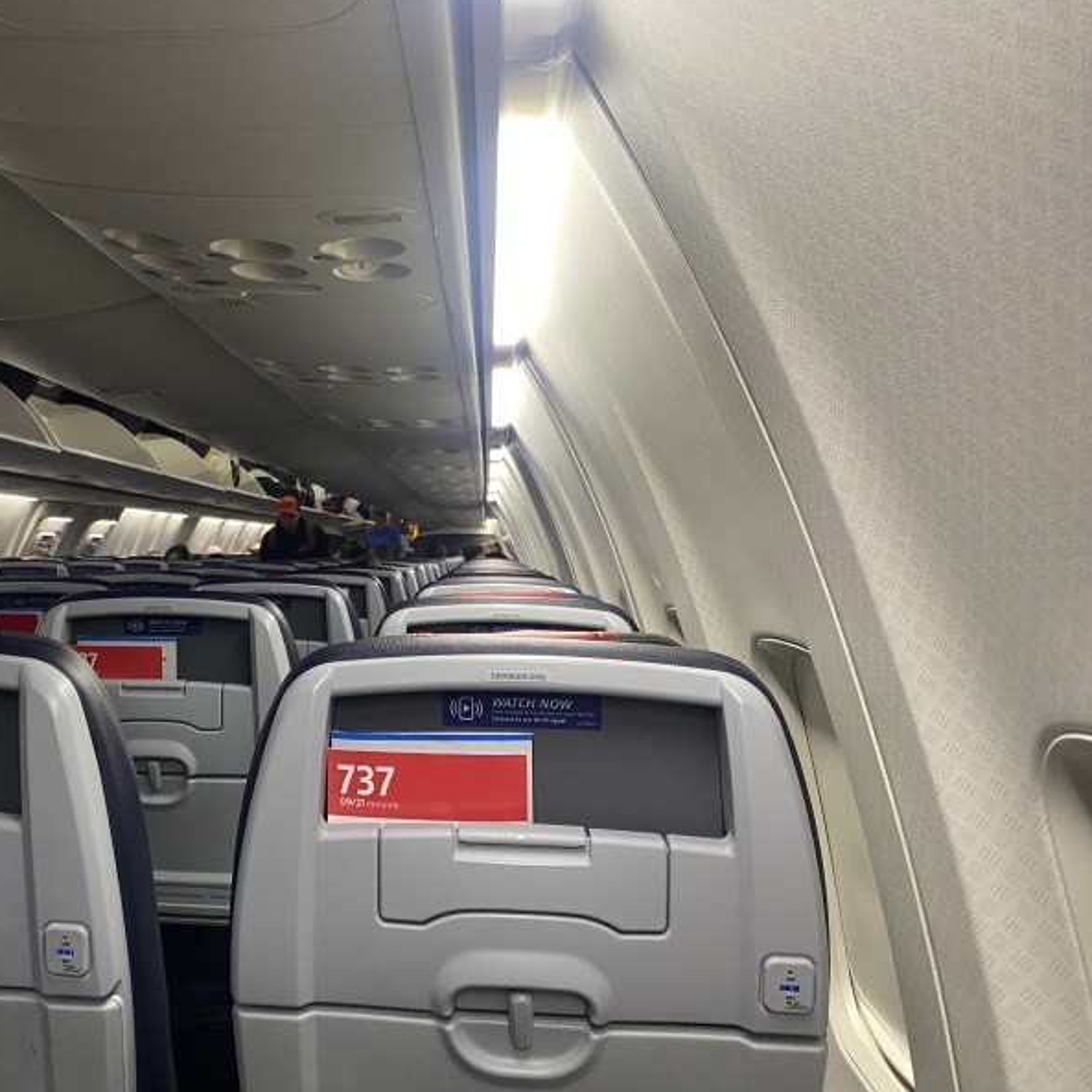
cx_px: 372
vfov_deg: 52.5
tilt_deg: -0.1
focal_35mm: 31
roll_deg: -0.8
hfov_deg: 51.6
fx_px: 1106
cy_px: 541
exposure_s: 1/56
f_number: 1.8
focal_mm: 4.25
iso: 320
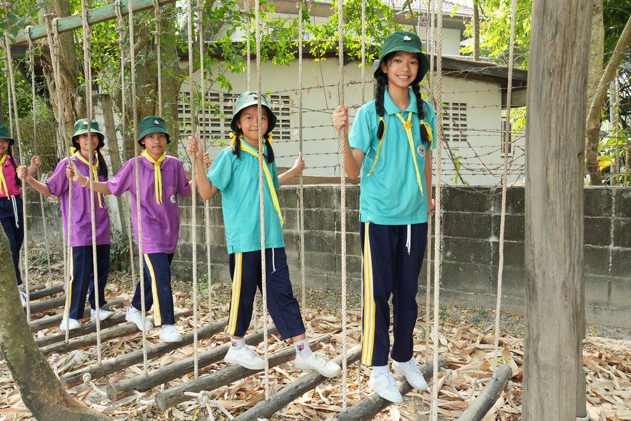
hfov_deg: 59.5
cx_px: 316
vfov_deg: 41.7
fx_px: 552
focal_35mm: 32
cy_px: 210
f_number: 5
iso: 320
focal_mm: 21
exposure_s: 1/100
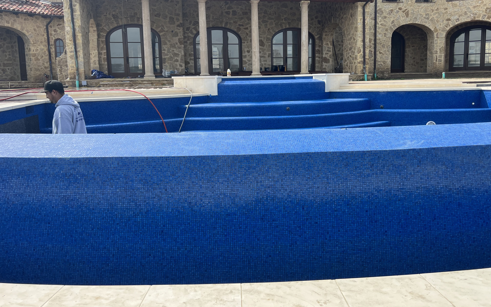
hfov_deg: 64.6
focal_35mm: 29
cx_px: 258
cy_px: 121
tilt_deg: -6.6
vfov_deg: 42.9
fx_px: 388
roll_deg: +0.8
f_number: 1.5
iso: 50
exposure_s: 1/2208
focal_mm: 5.7
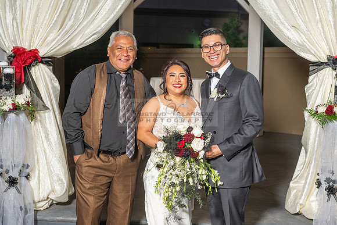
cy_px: 115
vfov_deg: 23.4
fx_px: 542
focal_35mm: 58
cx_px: 165
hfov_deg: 34.5
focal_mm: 52
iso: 640
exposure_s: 1/200
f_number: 4.5
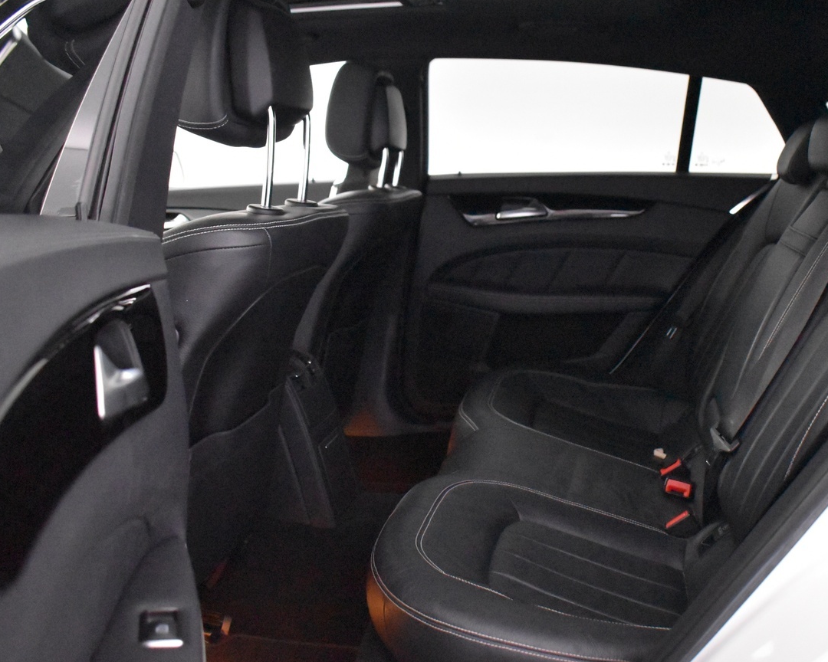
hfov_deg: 47.9
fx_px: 931
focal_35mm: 38
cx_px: 460
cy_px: 327
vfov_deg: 39.2
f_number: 3.5
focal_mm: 18
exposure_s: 1/60
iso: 10000
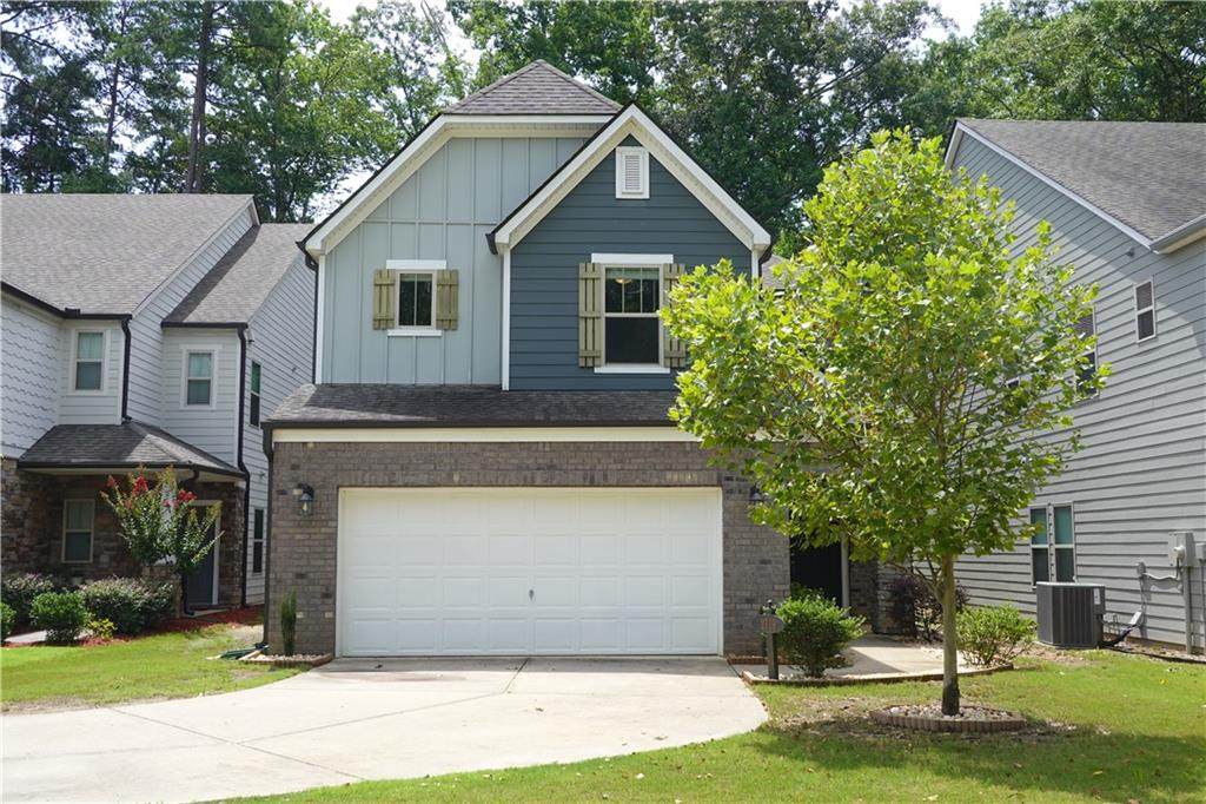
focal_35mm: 36
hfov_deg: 53.1
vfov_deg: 36.8
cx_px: 603
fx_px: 1206
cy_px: 402
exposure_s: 1/200
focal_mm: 13.29
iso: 100
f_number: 5.6
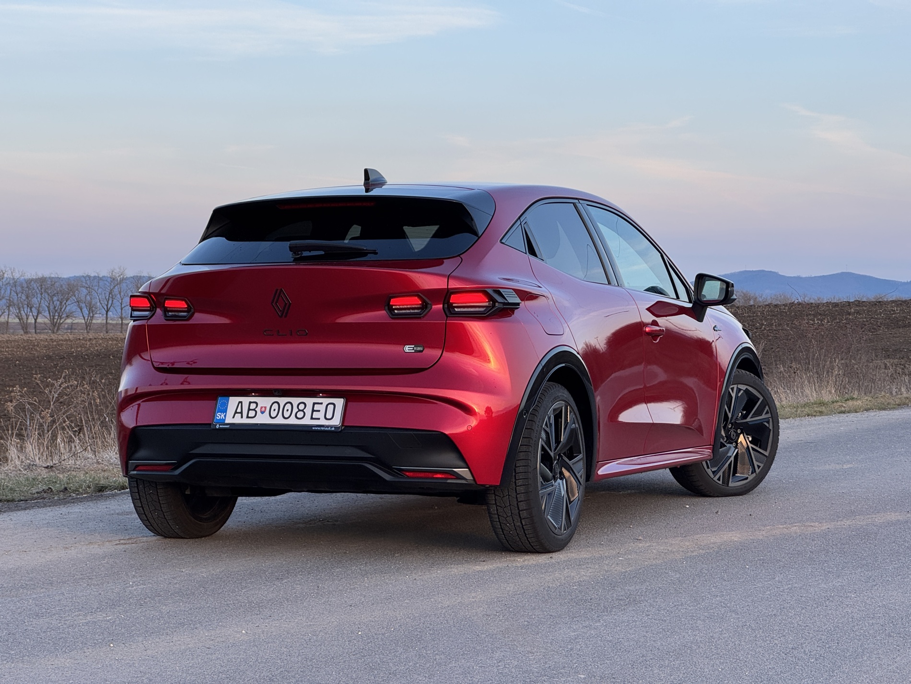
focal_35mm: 77
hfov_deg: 25.3
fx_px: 2026
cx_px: 456
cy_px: 342
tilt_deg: +0.6
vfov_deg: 19.1
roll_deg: +0.0
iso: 25
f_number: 2.8
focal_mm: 9
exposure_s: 1/99
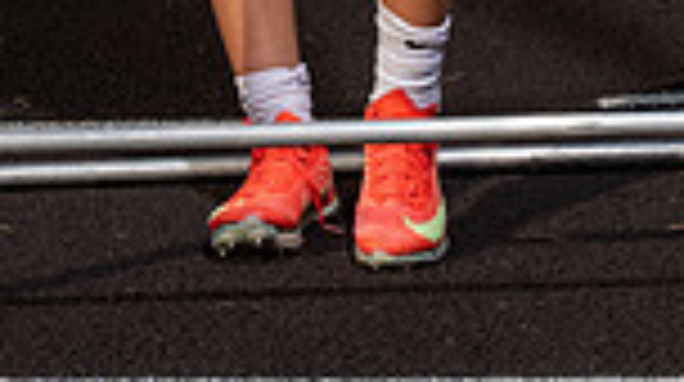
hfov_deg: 10.7
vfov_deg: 5.7
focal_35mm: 202
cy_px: -616
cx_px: 374
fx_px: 3659
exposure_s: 1/250
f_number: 11
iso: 160
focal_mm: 65
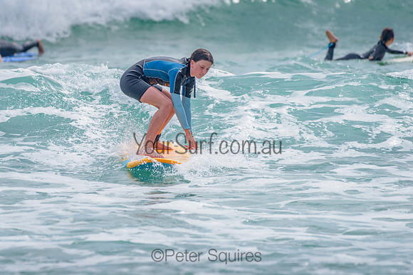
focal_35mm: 613
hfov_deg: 3.4
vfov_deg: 2.2
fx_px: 7029
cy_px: 119
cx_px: 160
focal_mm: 500
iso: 140
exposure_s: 1/2000
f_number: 5.6
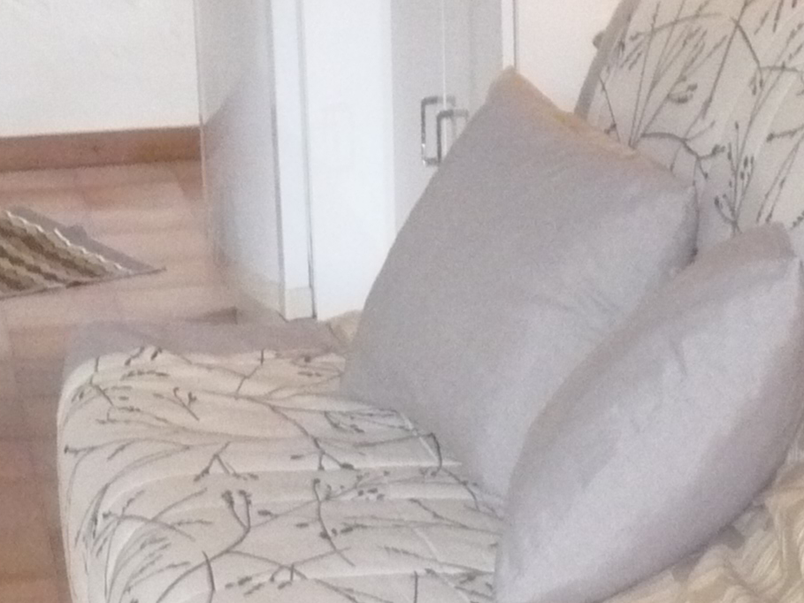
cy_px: -164
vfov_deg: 11.6
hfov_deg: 15.7
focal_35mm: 125
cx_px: 171
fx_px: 2904
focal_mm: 6.1
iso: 400
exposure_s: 1/30
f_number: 2.8
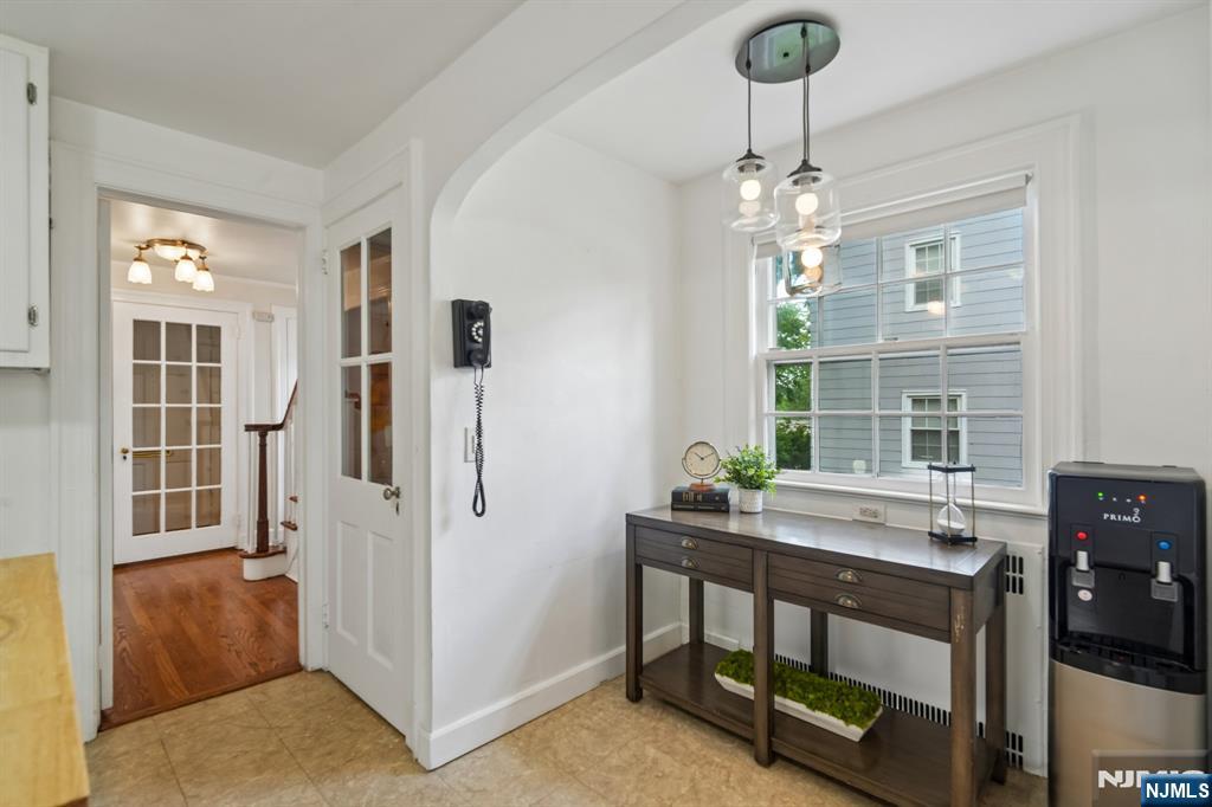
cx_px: 606
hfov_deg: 96.8
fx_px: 538
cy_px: 404
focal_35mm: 16
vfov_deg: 73.7
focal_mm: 16
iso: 400
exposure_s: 1/13
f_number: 8
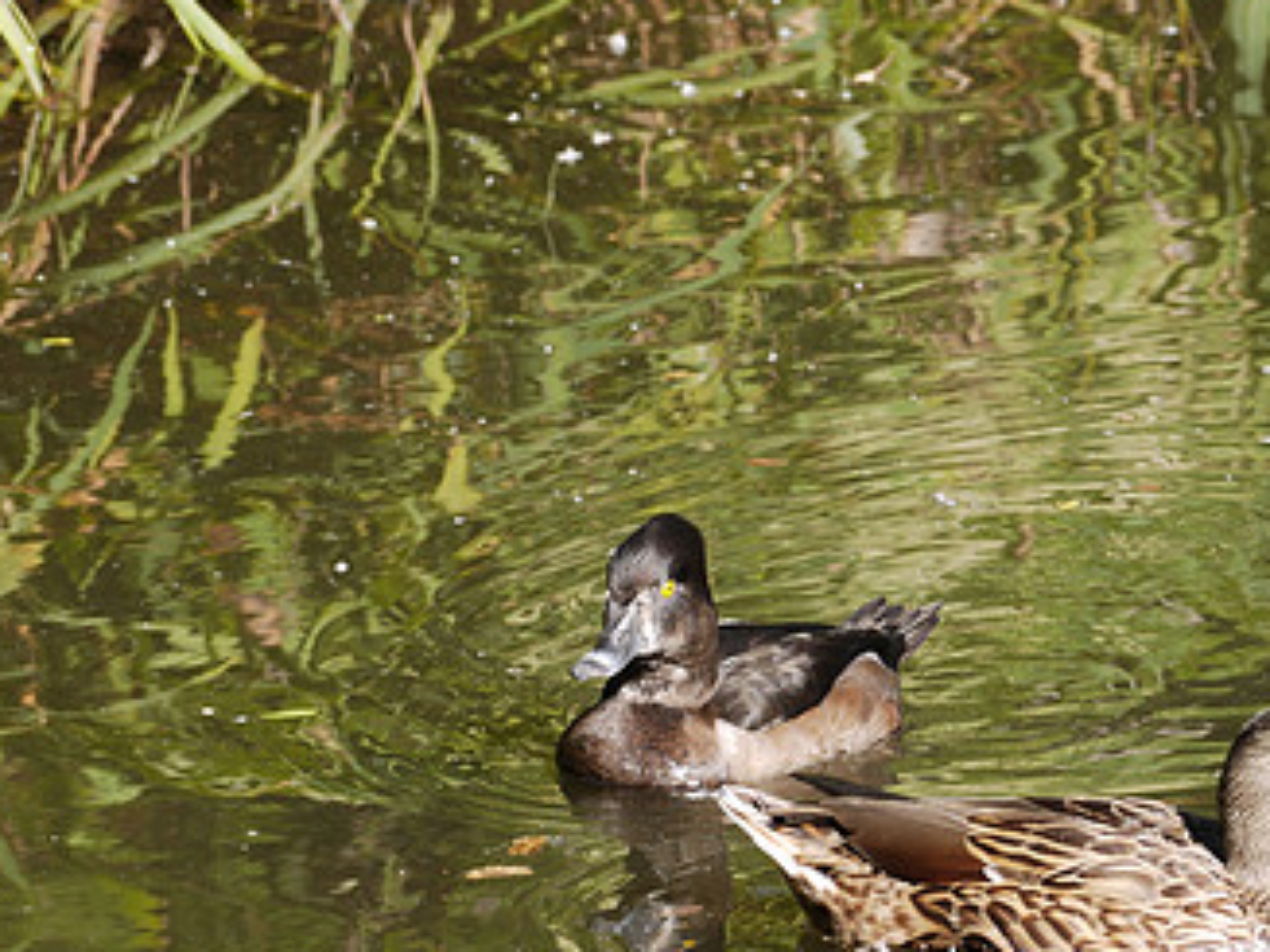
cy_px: 756
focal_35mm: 387
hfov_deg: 5.1
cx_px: 889
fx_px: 14193
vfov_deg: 3.8
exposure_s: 1/125
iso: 100
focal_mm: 109
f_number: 8
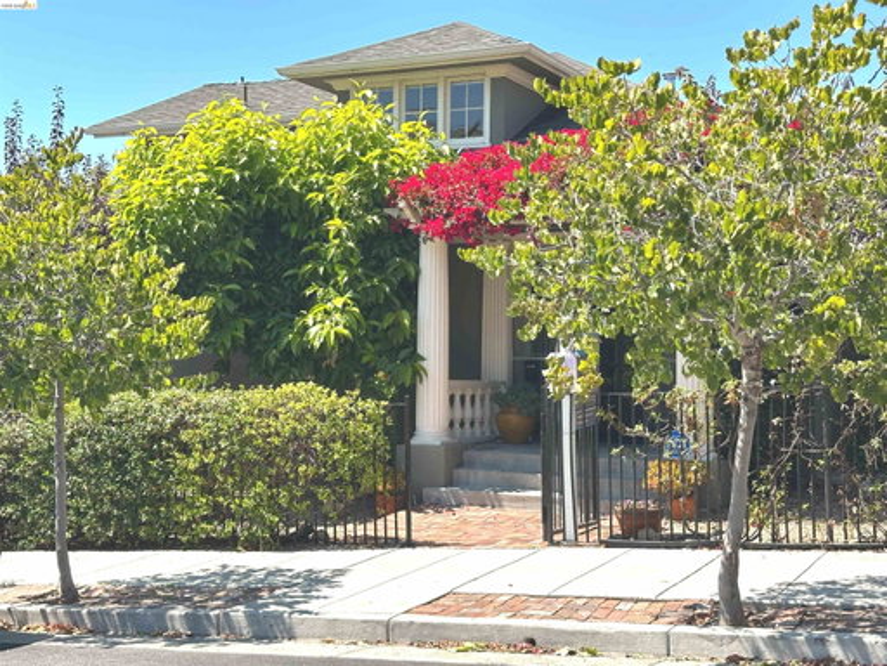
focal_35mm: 48
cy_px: 333
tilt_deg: +0.4
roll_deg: -0.9
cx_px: 444
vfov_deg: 30.3
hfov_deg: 39.7
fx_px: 1230
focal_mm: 6.86
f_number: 1.78
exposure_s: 1/1145
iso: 64
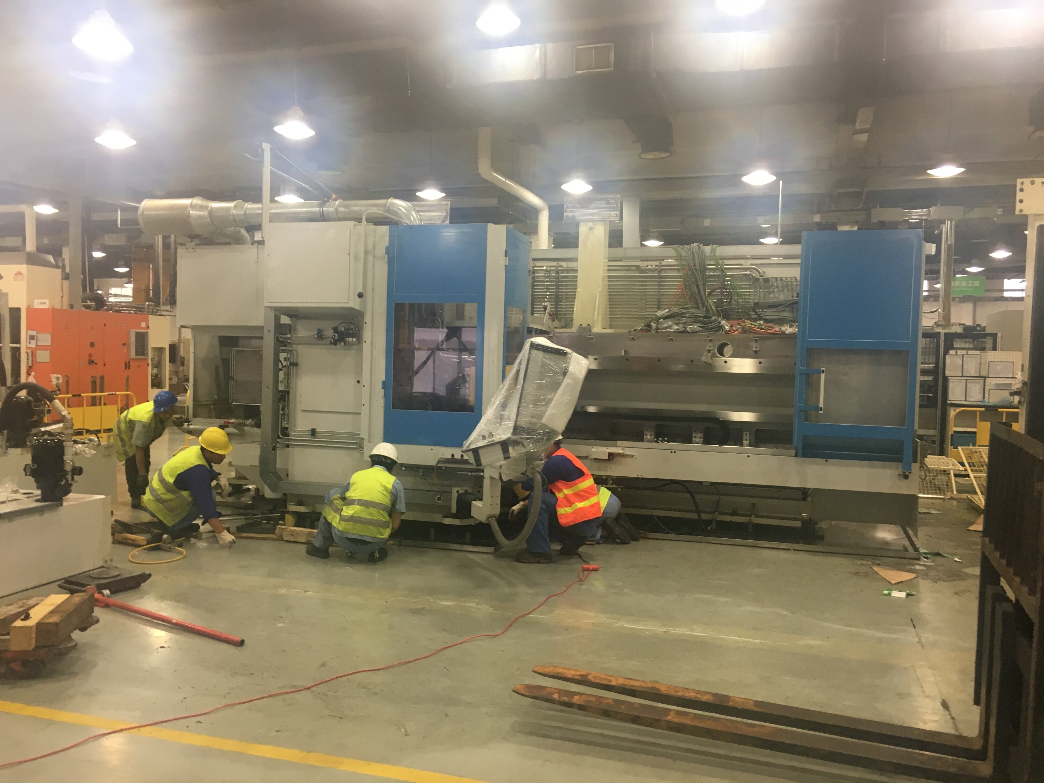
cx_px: 522
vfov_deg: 48.2
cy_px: 392
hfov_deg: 61.7
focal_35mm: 29
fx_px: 875
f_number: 2.2
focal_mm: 4.15
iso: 80
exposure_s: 1/33
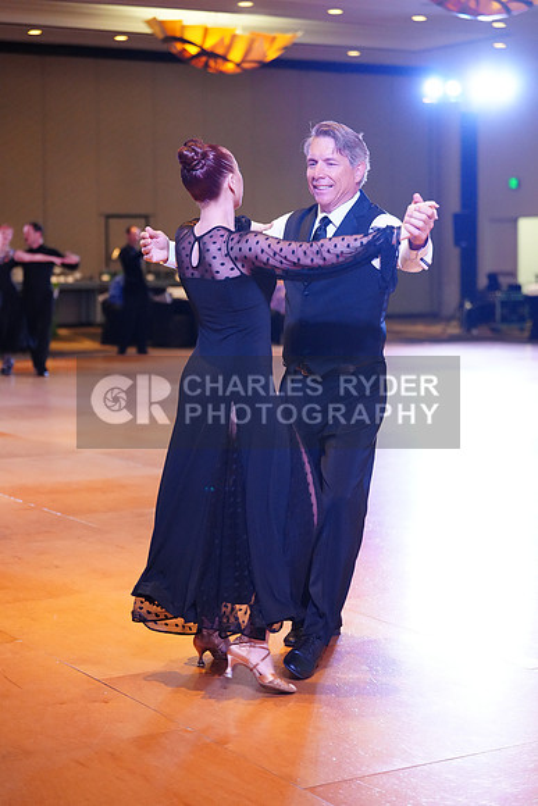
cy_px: 403
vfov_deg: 28.8
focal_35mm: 70
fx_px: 1568
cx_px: 269
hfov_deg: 19.5
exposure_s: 1/400
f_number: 2.8
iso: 5000
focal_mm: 70
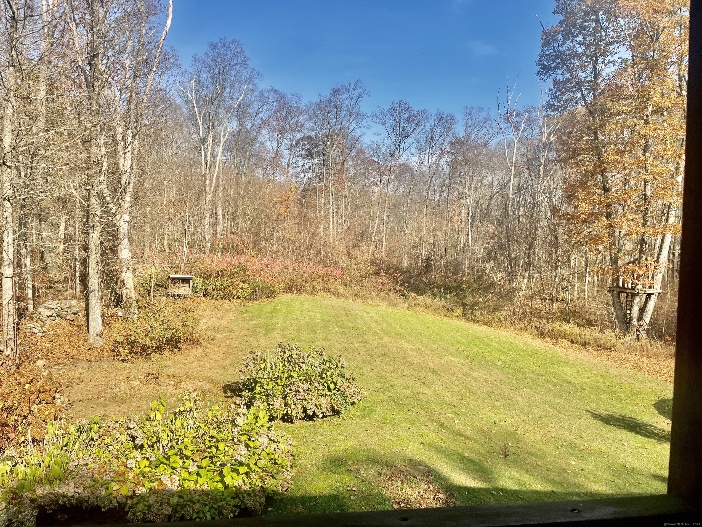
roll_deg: -1.0
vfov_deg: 53.1
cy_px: 264
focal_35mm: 26
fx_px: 527
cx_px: 351
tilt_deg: -3.9
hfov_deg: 67.3
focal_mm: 4.2
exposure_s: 1/1855
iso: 32
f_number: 1.6
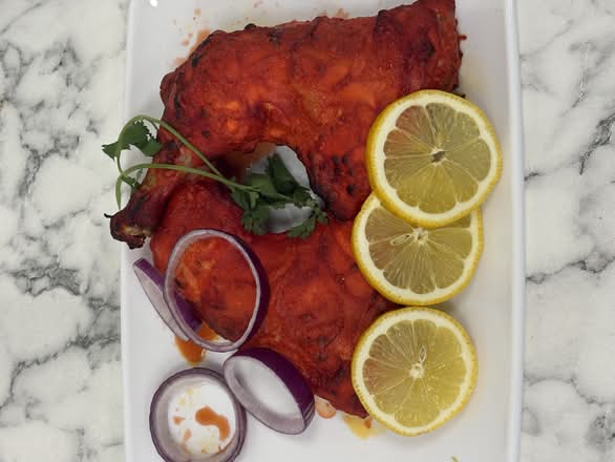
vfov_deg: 28.1
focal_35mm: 52
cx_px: 308
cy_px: 231
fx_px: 924
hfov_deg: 36.8
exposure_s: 1/127
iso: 40
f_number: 1.6
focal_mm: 5.96
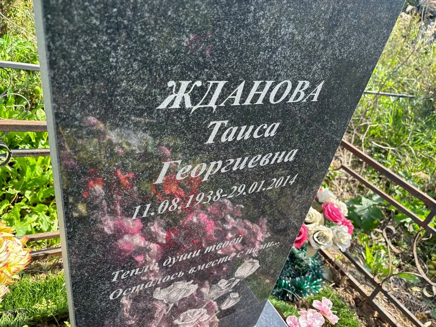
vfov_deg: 53.1
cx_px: 218
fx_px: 327
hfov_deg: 67.3
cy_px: 164
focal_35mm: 26
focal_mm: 5.96
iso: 50
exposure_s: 1/707
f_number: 1.6
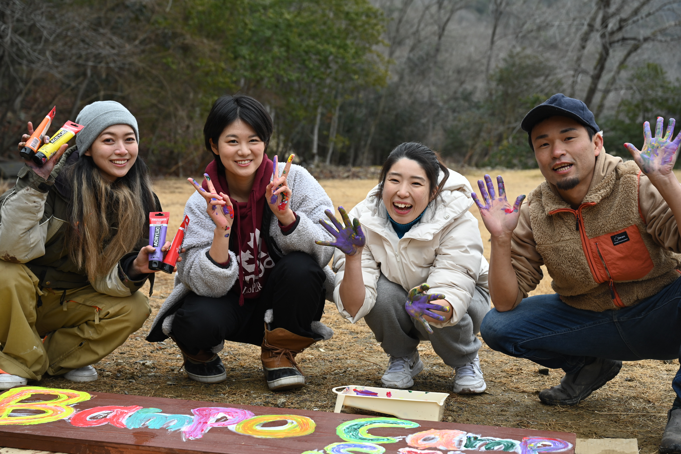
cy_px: 227
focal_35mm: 56
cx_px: 340
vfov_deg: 24.2
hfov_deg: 35.6
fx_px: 1059
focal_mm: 56
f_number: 5
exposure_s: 1/250
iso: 200
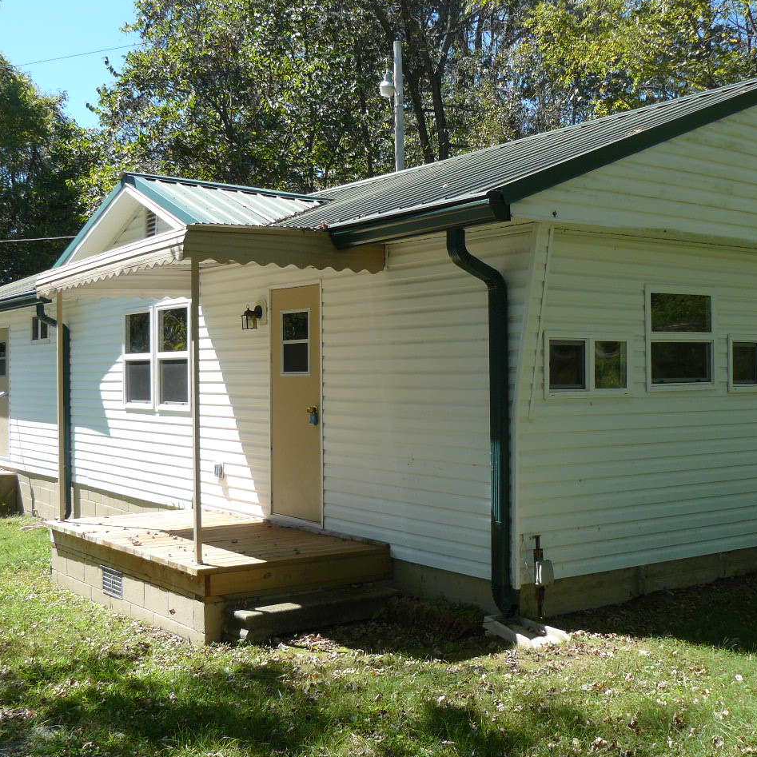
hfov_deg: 39.2
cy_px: 378
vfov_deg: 39.2
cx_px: 369
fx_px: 1064
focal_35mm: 43
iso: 100
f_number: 3.2
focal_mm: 6
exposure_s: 1/500
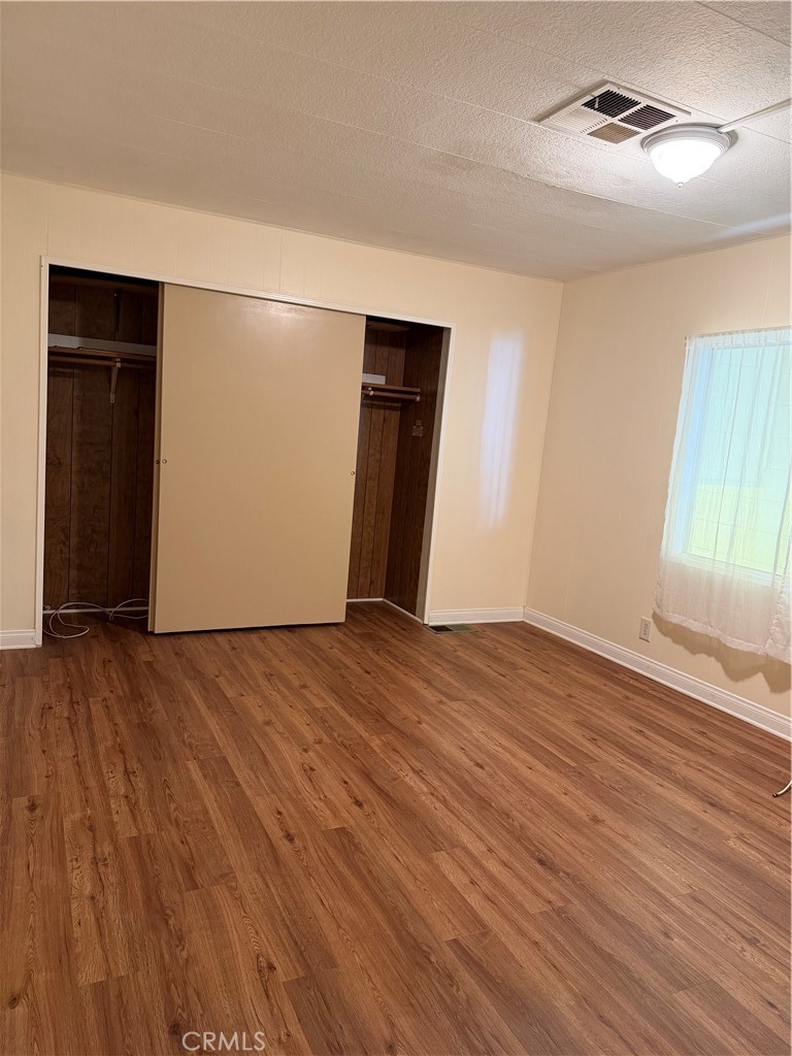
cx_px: 396
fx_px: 732
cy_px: 528
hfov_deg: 56.8
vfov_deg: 71.6
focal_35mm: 24
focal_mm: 6.76
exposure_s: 1/60
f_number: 1.78
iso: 320
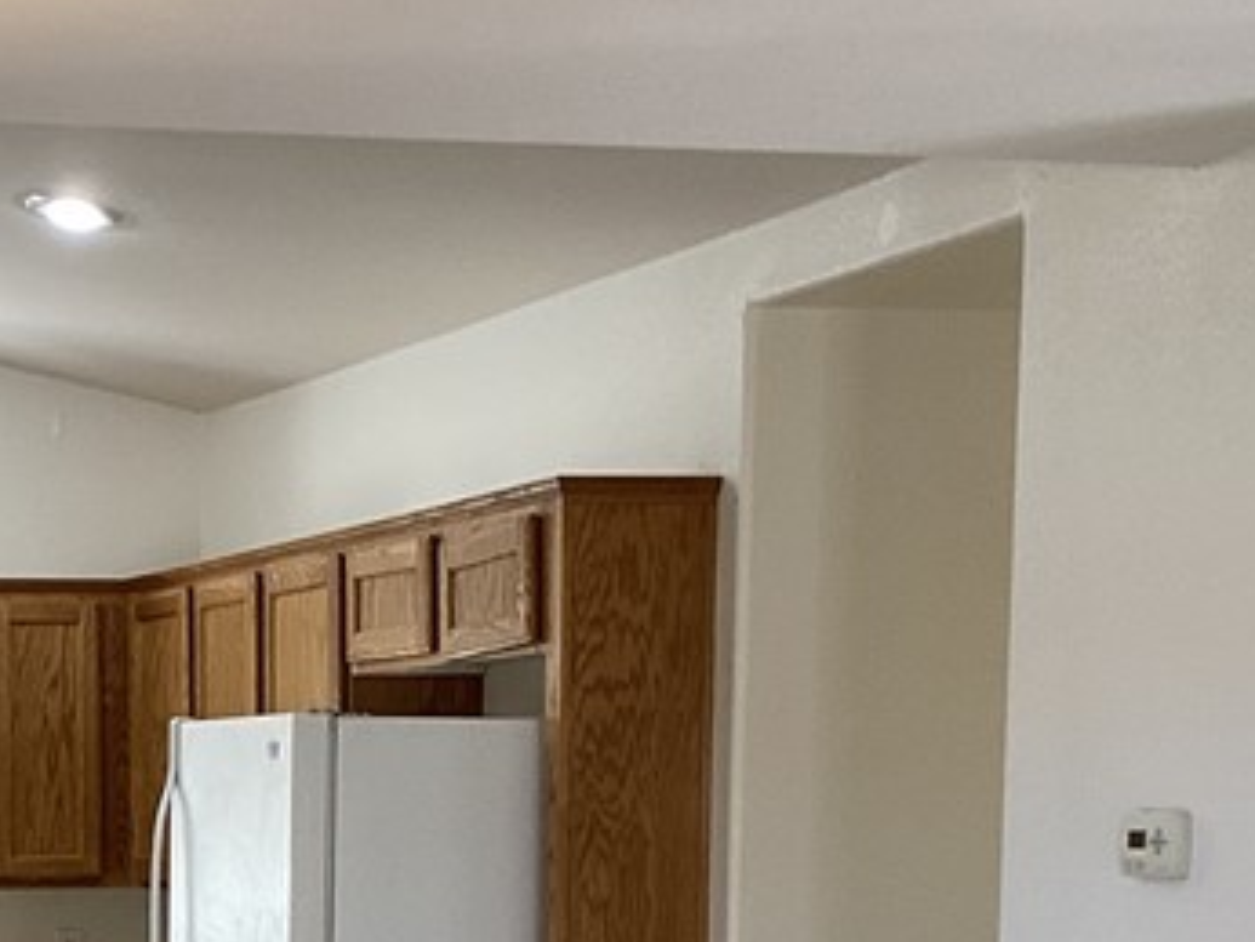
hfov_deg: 20.6
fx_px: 3337
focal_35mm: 92
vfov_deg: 15.4
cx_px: -4
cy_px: 1178
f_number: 2.4
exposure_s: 1/50
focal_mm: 3.3
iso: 64
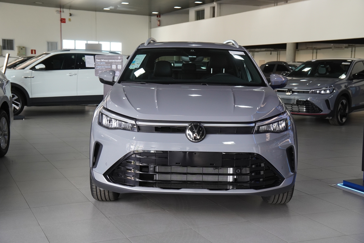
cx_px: 182
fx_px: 485
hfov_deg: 41.1
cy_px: 122
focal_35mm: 48
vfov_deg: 28.1
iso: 800
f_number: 4
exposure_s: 1/160
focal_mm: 32
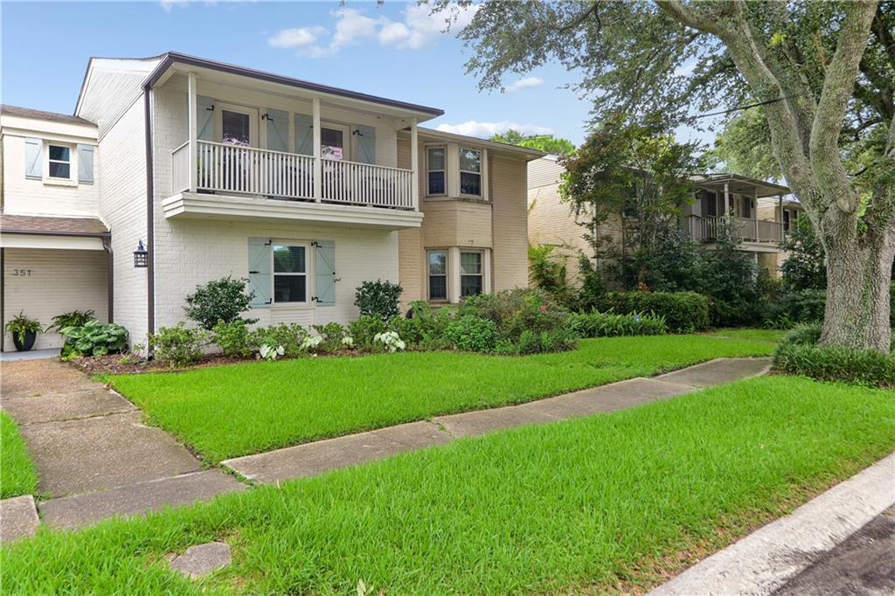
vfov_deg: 55.1
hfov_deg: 76.1
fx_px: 572
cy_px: 298
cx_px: 448
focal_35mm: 23
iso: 400
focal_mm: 23
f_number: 11
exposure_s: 1/80
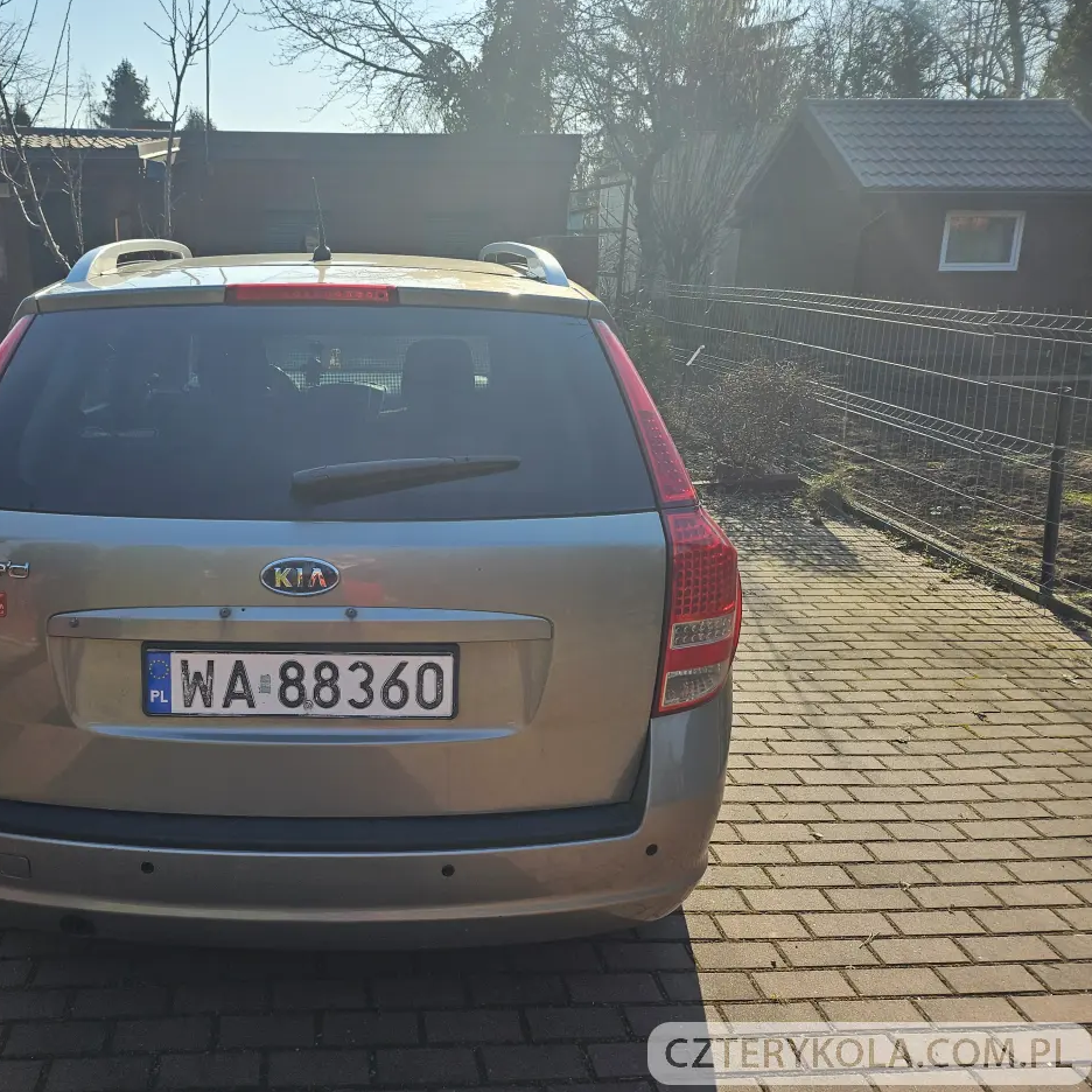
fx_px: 1035
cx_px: 358
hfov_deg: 54.4
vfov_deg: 55.6
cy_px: 544
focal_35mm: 29
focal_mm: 5
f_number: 1.8
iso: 50
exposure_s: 1/2417
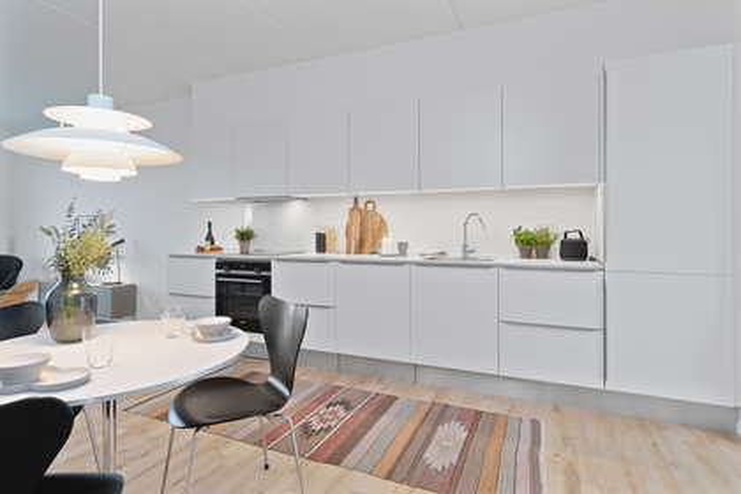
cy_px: 247
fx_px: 401
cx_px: 370
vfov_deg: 63.2
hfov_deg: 85.4
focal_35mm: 20
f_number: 8
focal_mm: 13
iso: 200
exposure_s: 1/8
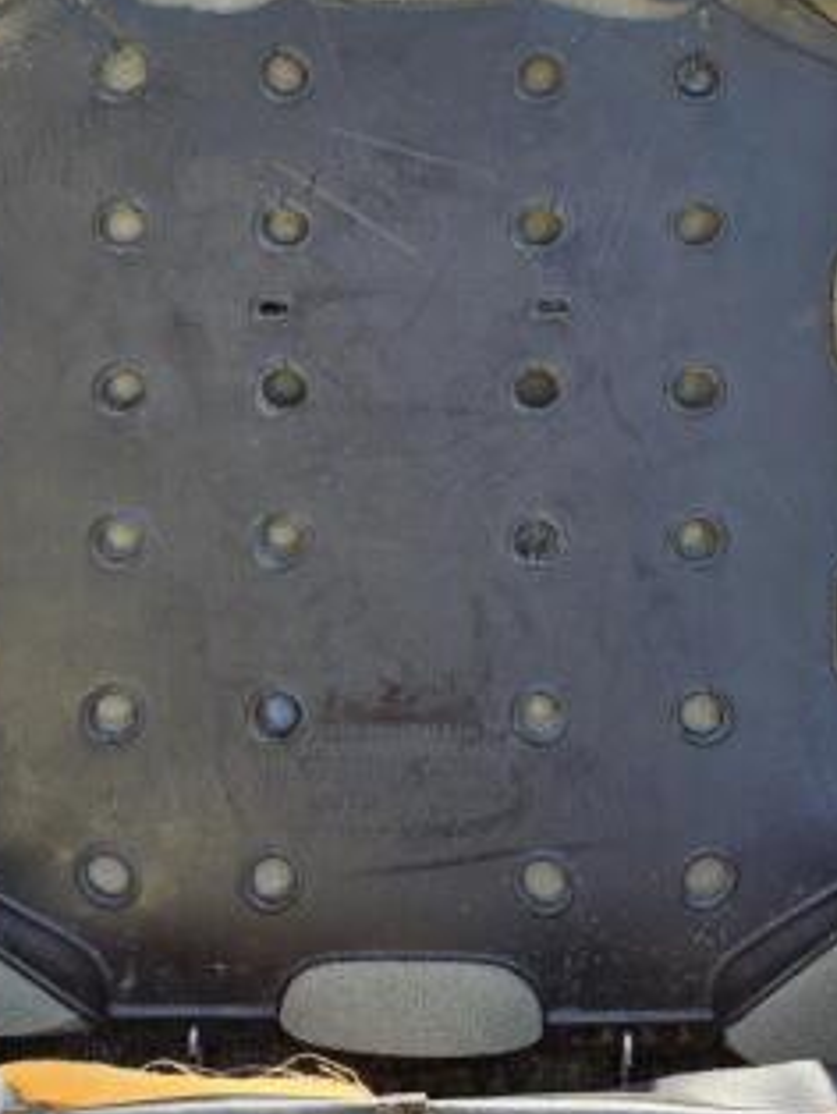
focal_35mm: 39
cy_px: 307
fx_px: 1256
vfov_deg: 46.5
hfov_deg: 36.9
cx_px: 429
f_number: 1.8
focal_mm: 5.4
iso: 80
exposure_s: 1/628
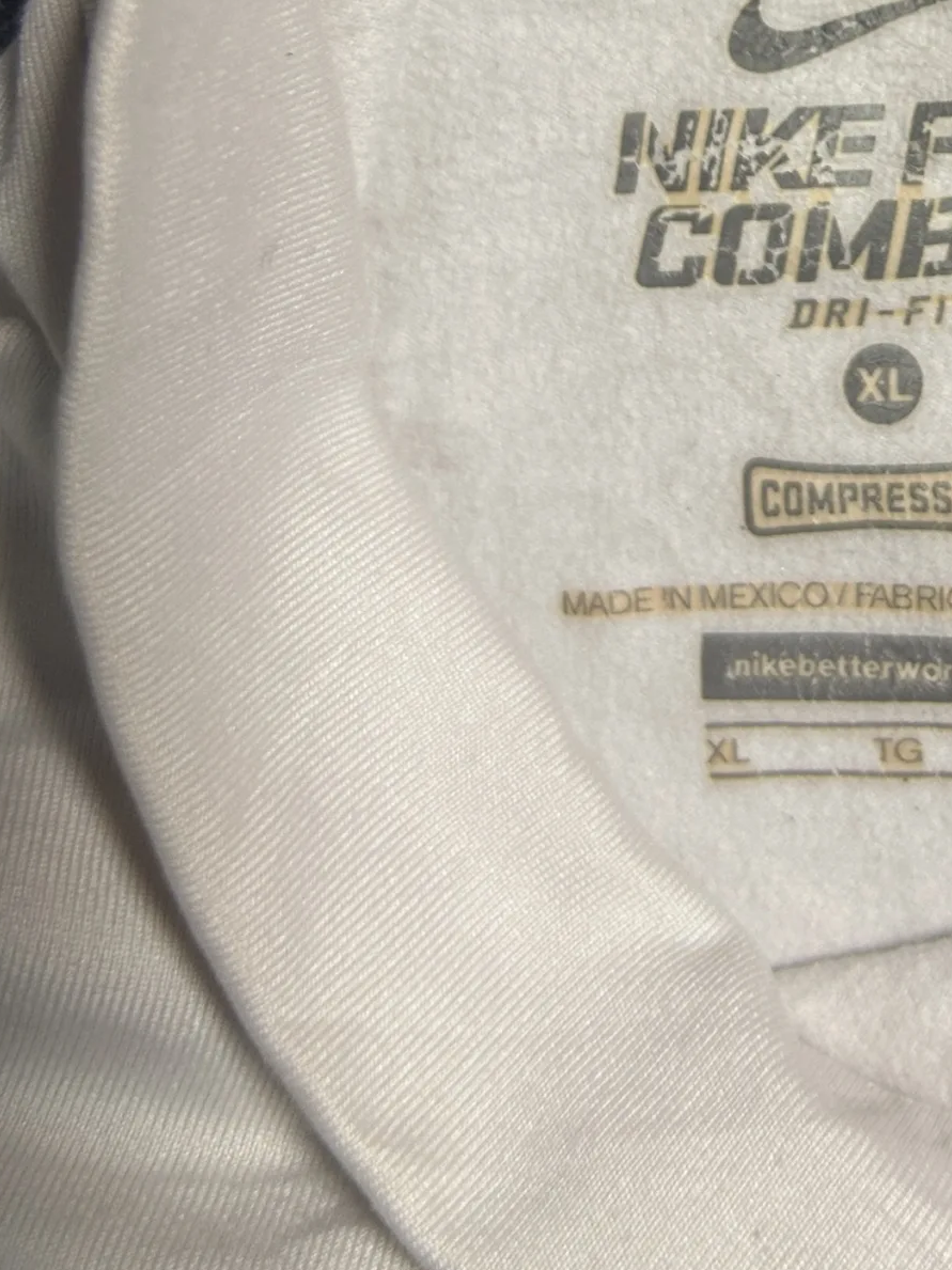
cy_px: -34
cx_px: 942
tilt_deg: -58.9
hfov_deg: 24.9
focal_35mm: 56
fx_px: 2055
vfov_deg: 31.5
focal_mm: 5.7
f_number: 1.5
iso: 100
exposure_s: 1/100
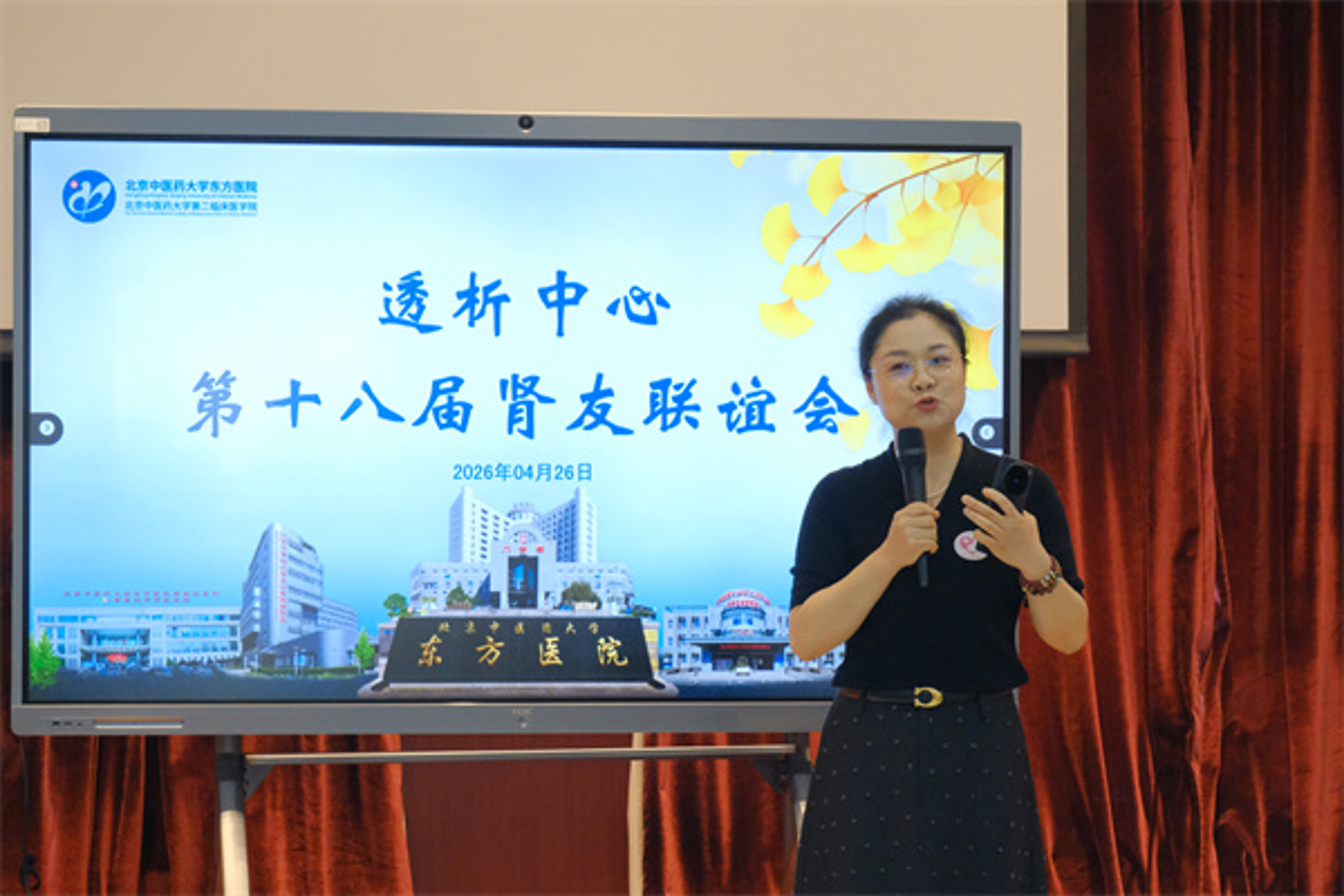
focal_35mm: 140
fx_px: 5226
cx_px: 672
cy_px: 448
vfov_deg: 9.8
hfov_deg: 14.7
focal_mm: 93.2
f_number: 5
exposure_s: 1/170
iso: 6400
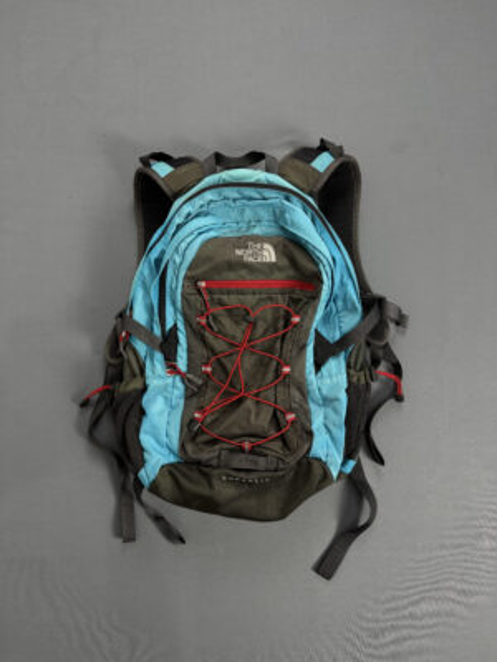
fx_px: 459
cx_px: 248
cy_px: 331
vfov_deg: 71.6
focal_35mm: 24
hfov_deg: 56.8
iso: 200
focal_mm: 6.76
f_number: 1.78
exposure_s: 1/60
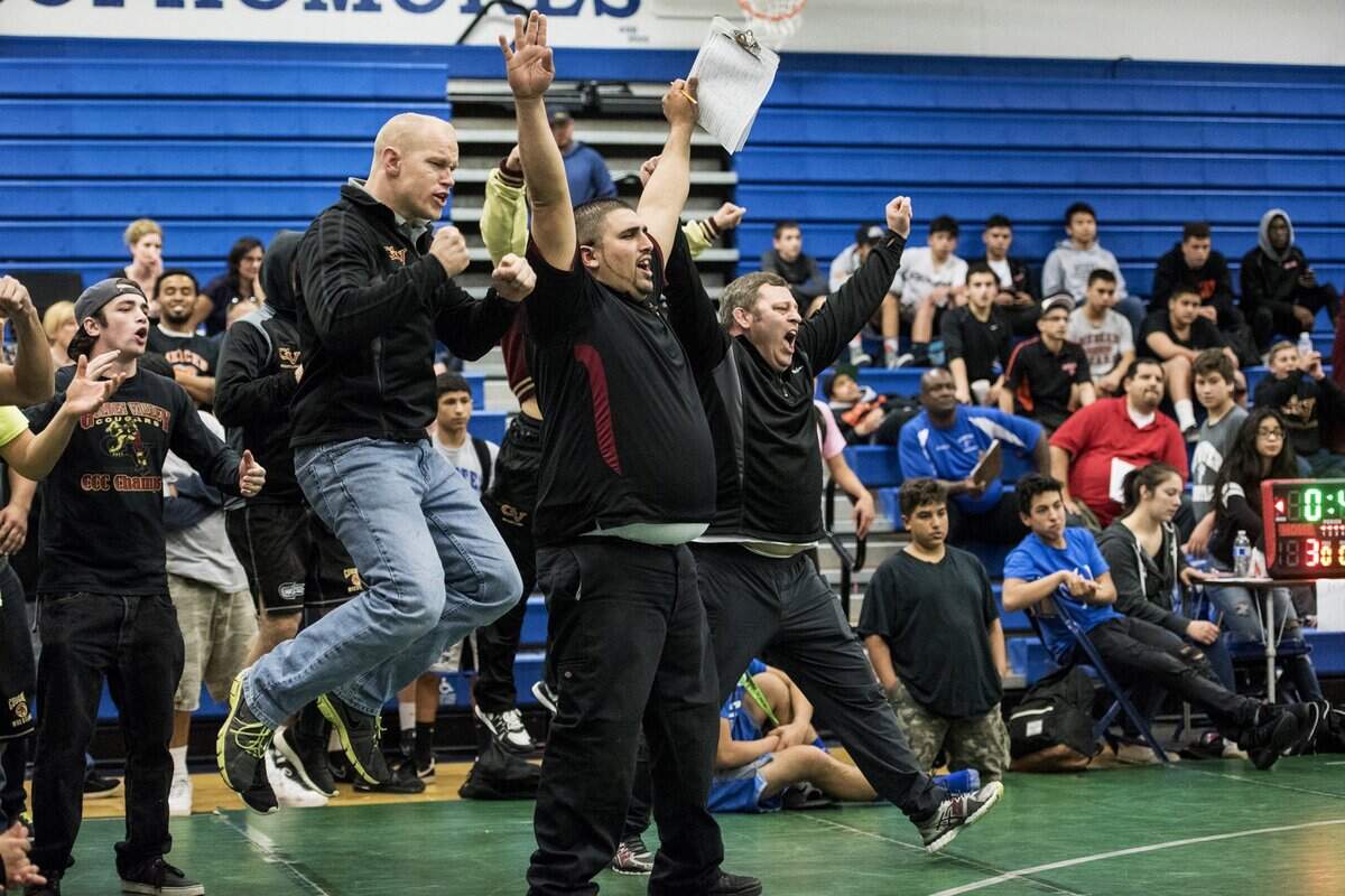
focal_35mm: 70
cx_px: 672
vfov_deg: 19.5
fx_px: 2615
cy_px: 448
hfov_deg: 28.8
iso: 5000
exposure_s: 1/640
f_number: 2.8
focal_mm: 70
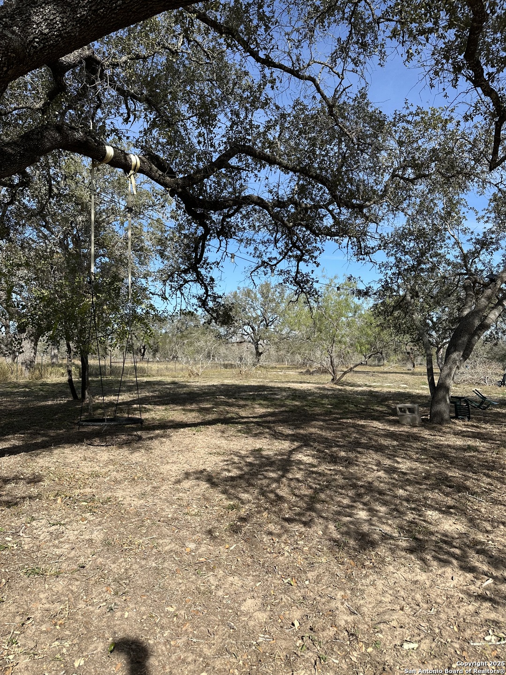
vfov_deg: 71.6
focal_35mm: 24
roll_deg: -0.6
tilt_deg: +3.6
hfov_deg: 56.8
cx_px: 253
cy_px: 338
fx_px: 468
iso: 80
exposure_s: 1/3472
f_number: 1.78
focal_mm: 6.86
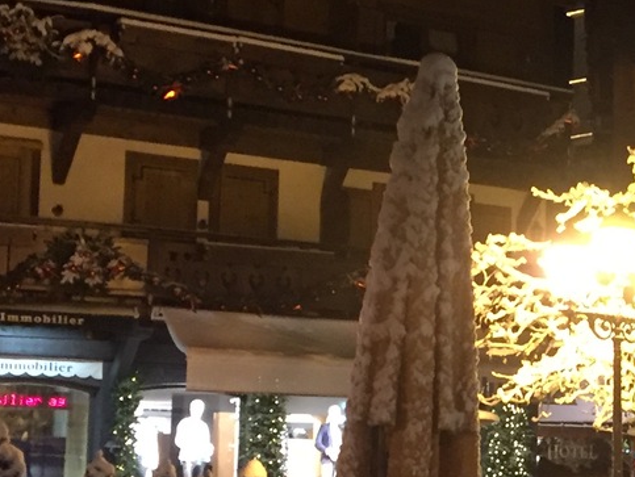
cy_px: 323
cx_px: 797
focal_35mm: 96
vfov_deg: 15.4
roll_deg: +0.1
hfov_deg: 19.1
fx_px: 1762
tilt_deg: +6.2
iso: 250
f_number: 2.2
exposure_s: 1/20
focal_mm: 4.15
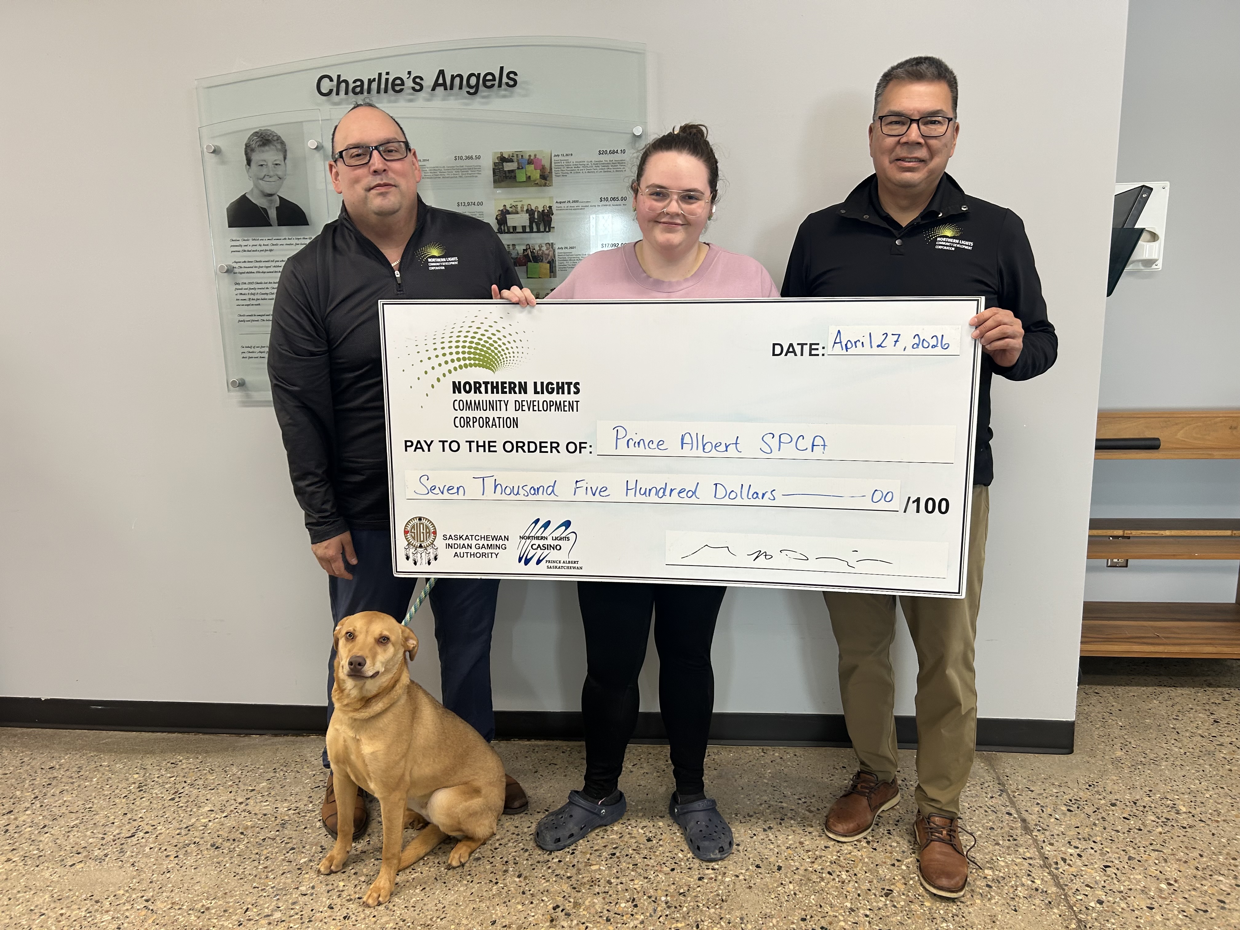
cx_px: 620
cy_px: 465
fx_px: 931
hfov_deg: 67.3
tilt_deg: -12.0
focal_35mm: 26
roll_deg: +1.2
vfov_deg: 53.1
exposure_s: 1/60
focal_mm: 5.7
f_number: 1.5
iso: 80
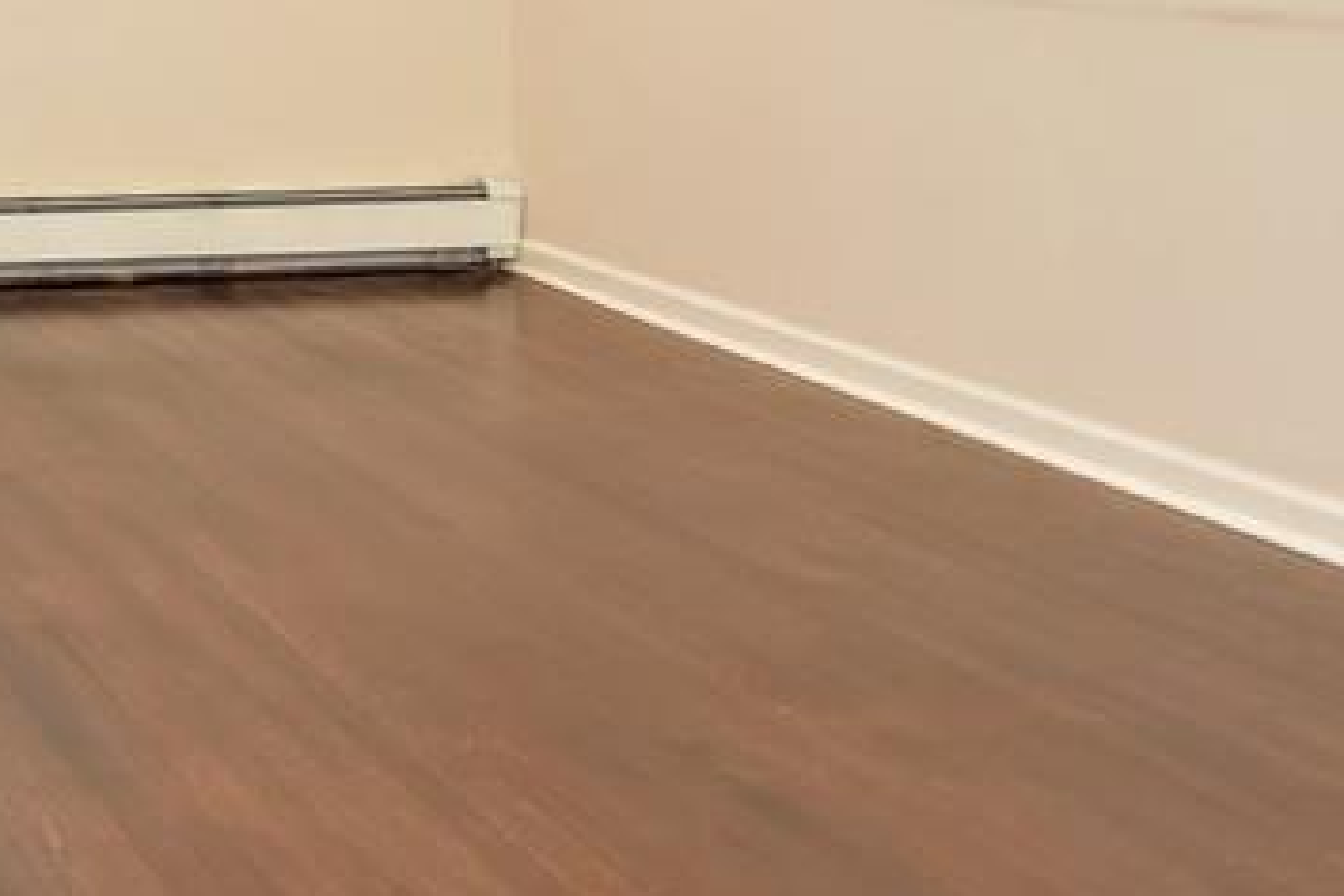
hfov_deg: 30.5
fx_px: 1941
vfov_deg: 24.2
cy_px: -104
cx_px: -383
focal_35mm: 52
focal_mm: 18
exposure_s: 1/60
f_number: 3.5
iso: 800
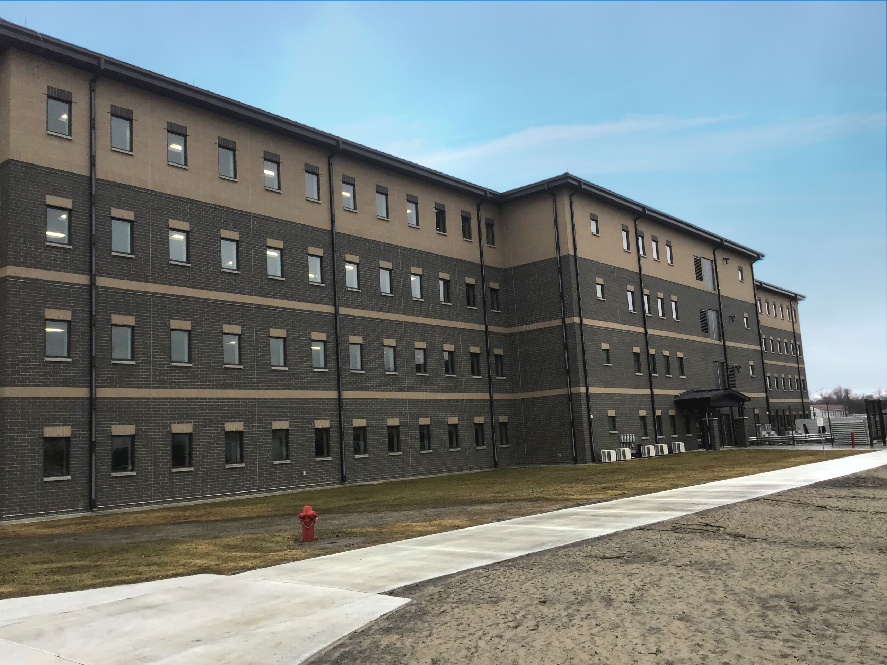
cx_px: 444
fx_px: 794
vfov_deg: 45.4
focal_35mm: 31
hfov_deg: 58.4
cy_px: 332
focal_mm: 3.3
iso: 25
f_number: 2.4
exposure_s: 1/128
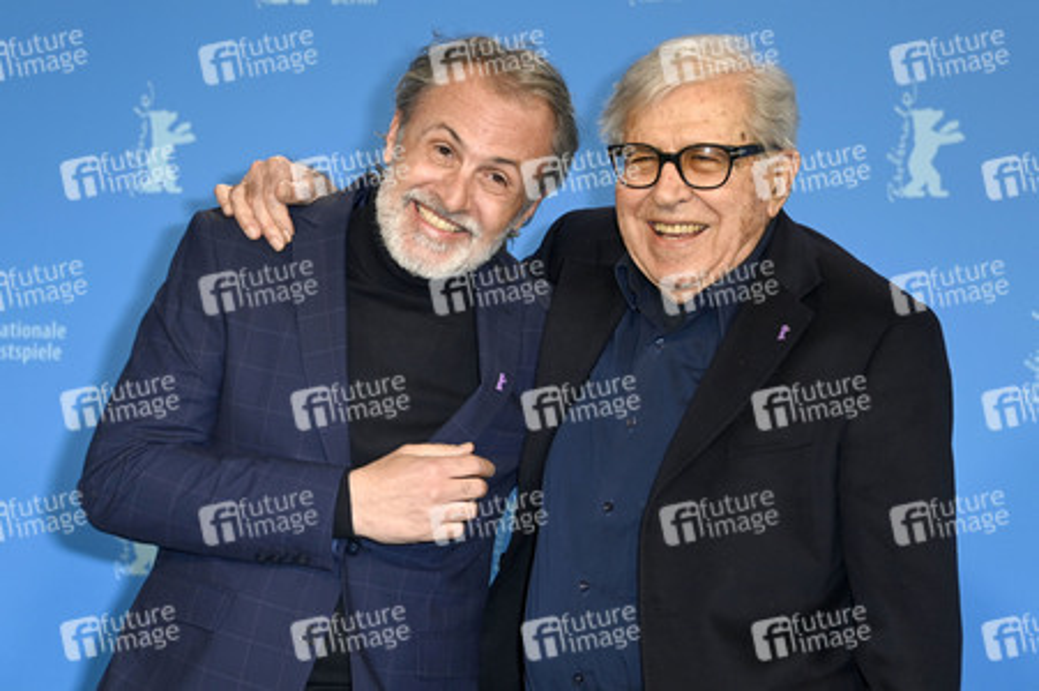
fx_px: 2451
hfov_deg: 23.9
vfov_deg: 16.0
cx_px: 520
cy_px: 346
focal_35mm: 85
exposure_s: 1/160
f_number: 5
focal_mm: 85
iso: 800
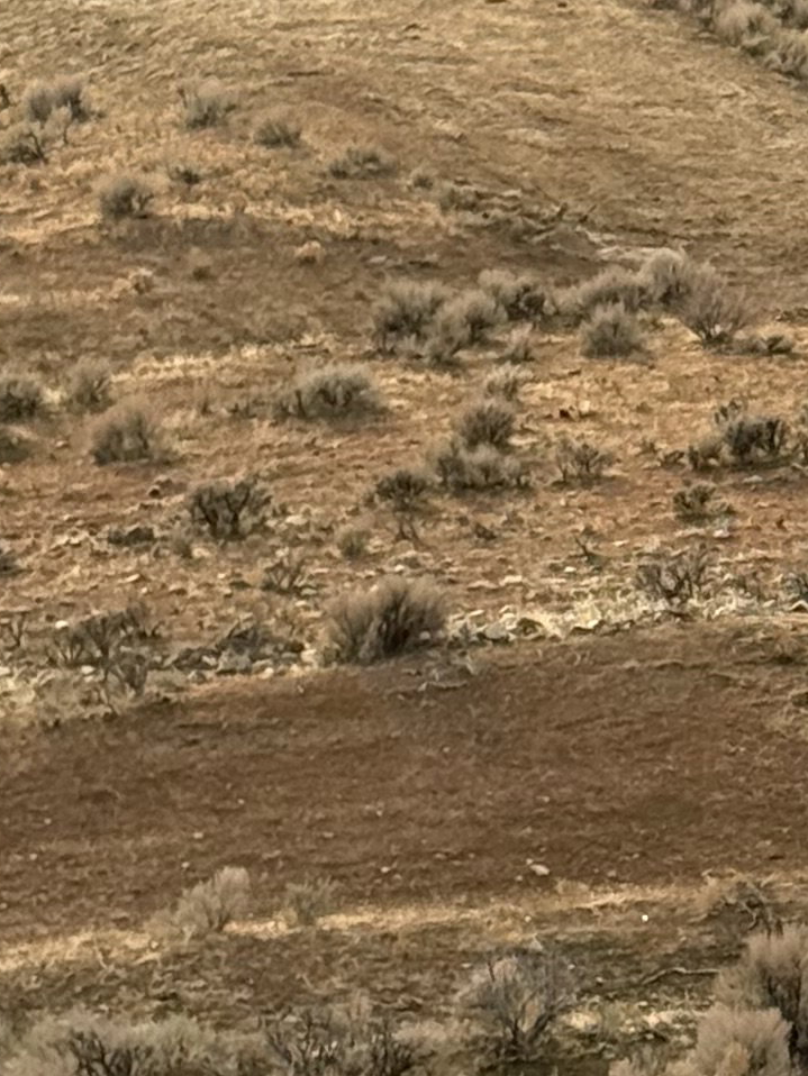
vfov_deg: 9.8
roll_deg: -2.0
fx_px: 6284
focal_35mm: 202
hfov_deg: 7.2
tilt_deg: -21.1
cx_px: 1215
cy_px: 466
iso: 80
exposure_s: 1/762
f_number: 1.78
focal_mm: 6.76
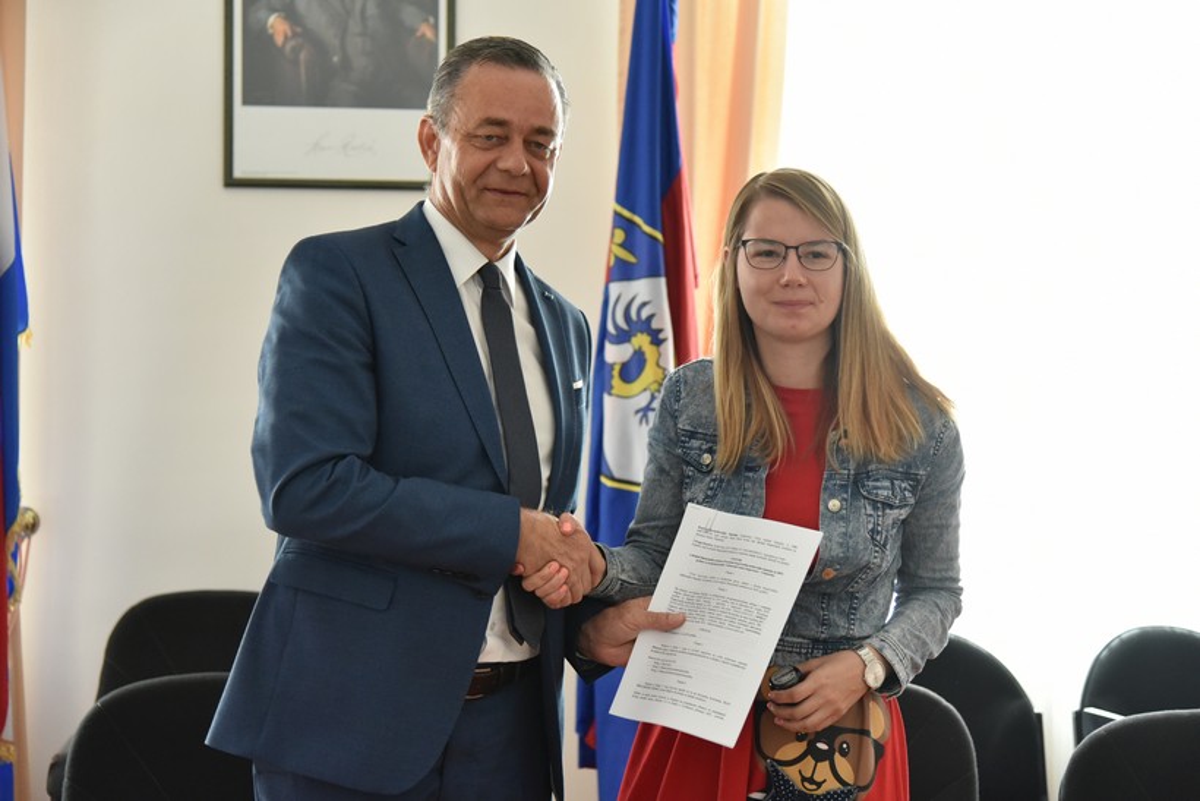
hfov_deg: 32.4
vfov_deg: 21.9
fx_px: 2067
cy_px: 400
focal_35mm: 62
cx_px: 600
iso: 5000
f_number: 4
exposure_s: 1/1000
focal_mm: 62
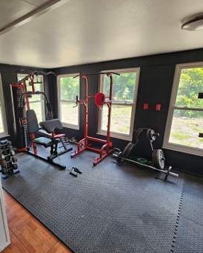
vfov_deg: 86.3
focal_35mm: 18
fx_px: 135
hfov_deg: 71.4
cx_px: 65
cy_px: 126
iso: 100
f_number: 2.2
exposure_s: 1/60
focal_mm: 2.2
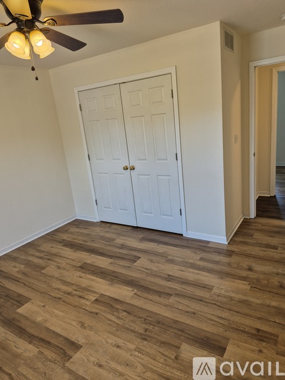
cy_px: 190
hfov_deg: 58.9
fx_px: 253
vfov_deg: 73.9
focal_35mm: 23
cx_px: 142
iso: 160
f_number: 1.8
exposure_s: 1/120
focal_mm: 5.4
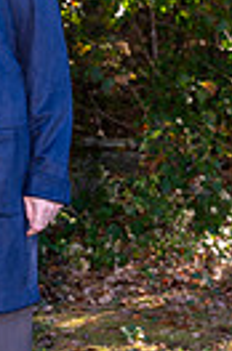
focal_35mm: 171
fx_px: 1666
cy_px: 53
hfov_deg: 7.8
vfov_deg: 12.0
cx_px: -111
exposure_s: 1/200
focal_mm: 50
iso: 800
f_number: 4.5
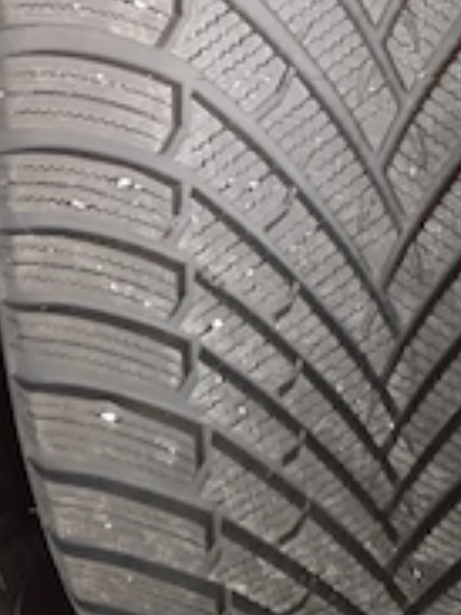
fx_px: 1049
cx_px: 437
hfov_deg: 23.9
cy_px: 10
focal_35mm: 59
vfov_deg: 30.6
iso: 5757
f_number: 1.9
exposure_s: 1/30
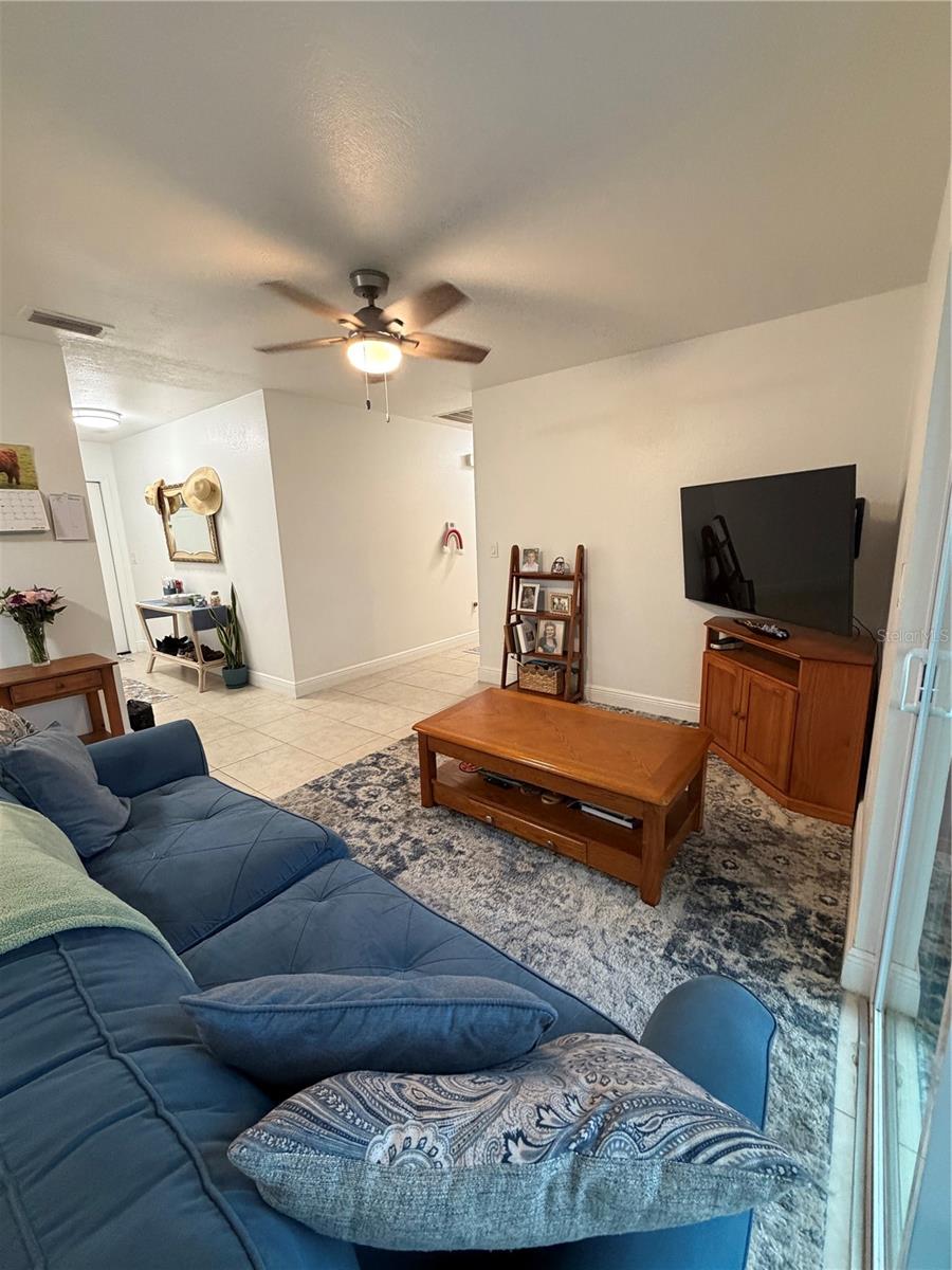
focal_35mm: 14
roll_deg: +2.5
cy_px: 635
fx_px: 513
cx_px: 476
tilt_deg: -10.8
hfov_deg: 85.7
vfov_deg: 102.1
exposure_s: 1/60
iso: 320
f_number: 2.2
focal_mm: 2.22
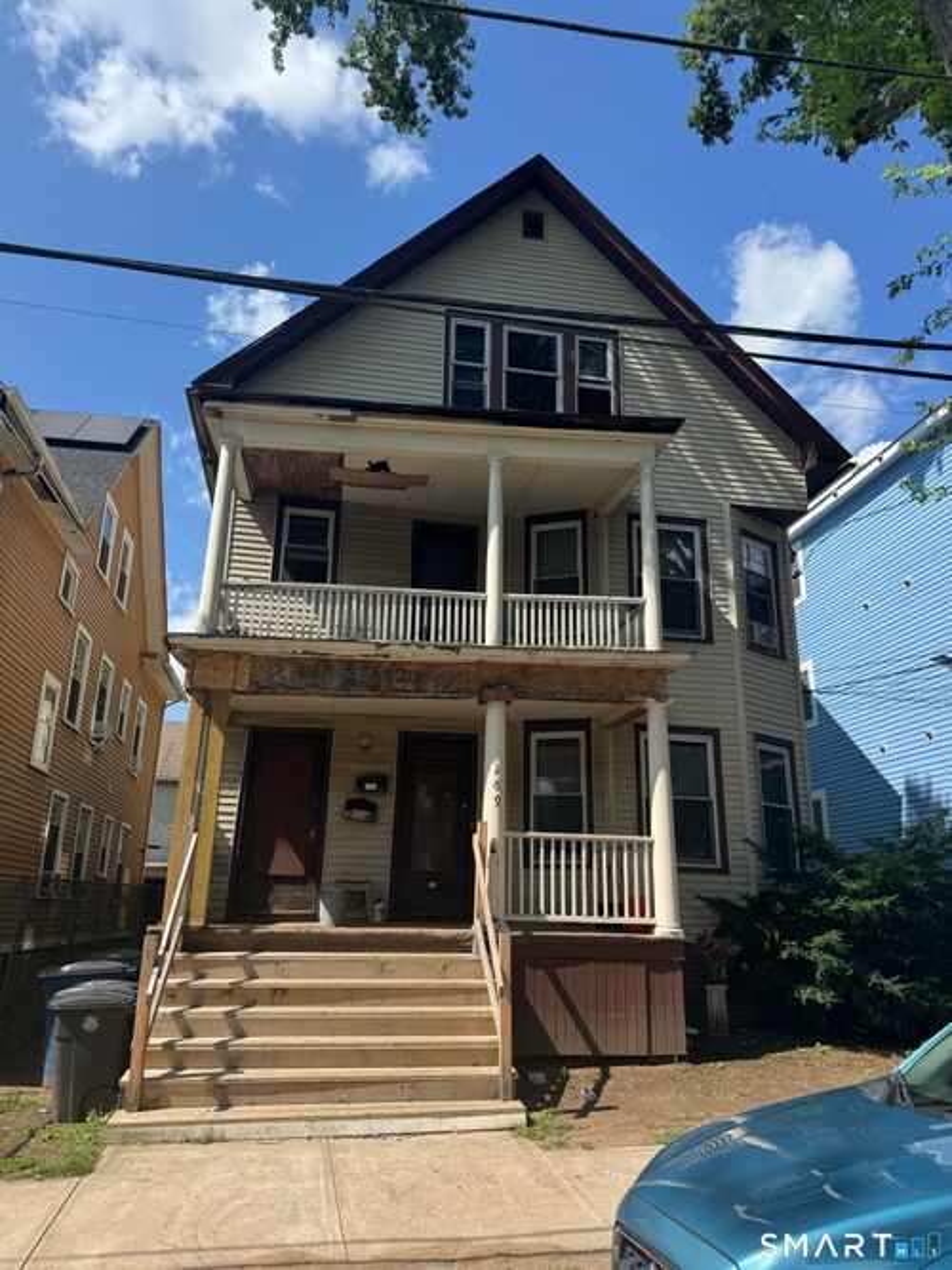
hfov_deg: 56.8
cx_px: 476
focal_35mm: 24
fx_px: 880
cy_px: 635
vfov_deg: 71.6
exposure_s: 1/2959
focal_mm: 6.76
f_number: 1.78
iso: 80
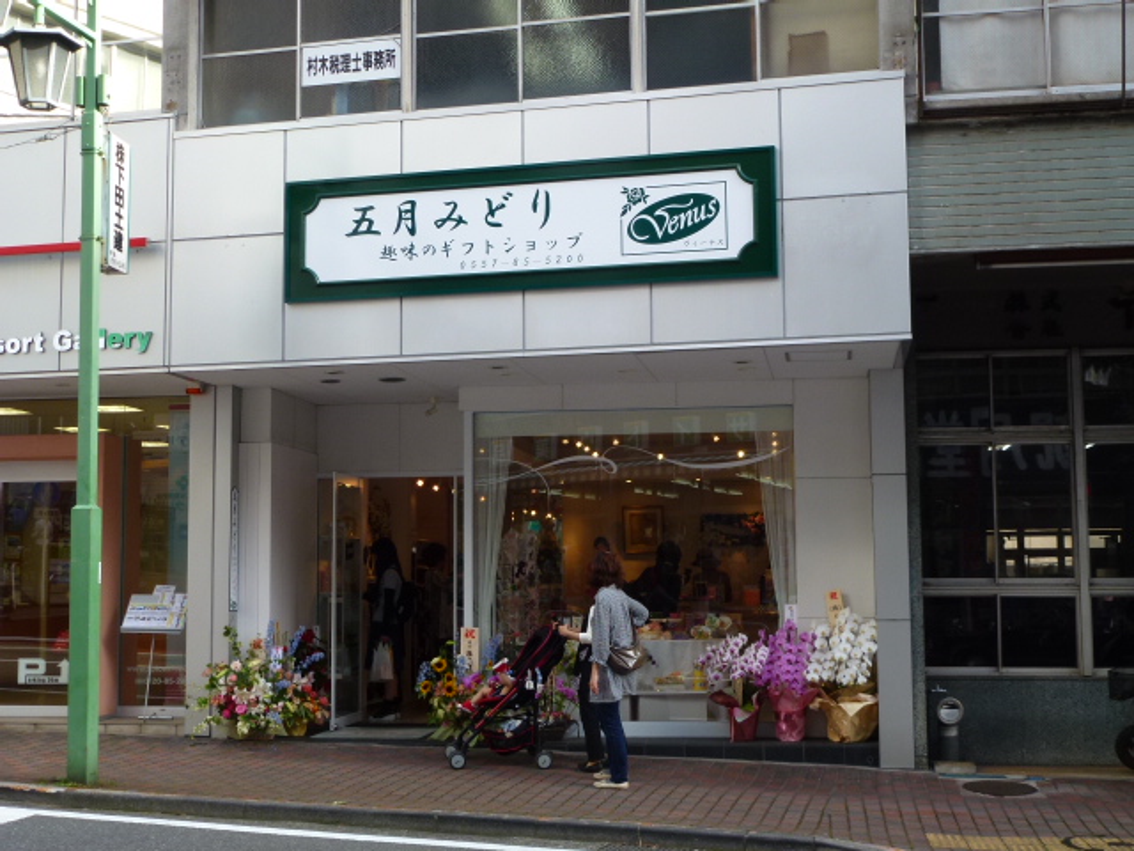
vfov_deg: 32.2
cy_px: 426
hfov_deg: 42.1
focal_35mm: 45
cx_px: 567
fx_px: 1474
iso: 100
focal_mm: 8
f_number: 4
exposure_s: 1/125
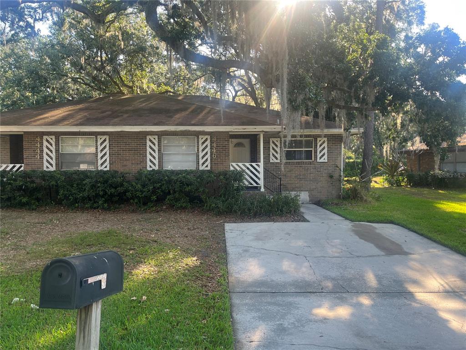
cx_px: 233
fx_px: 350
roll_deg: +0.2
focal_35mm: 26
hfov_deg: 67.3
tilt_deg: -1.7
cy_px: 175
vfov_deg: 53.1
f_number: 1.6
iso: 40
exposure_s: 1/285
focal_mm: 5.1
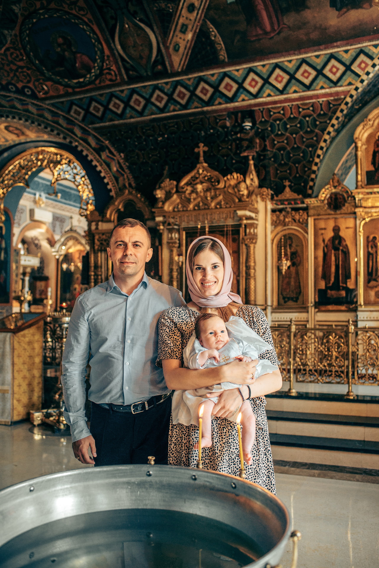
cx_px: 190
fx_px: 552
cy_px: 284
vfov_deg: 54.4
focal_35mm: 35
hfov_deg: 37.9
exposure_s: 1/160
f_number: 2.8
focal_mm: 35
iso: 800
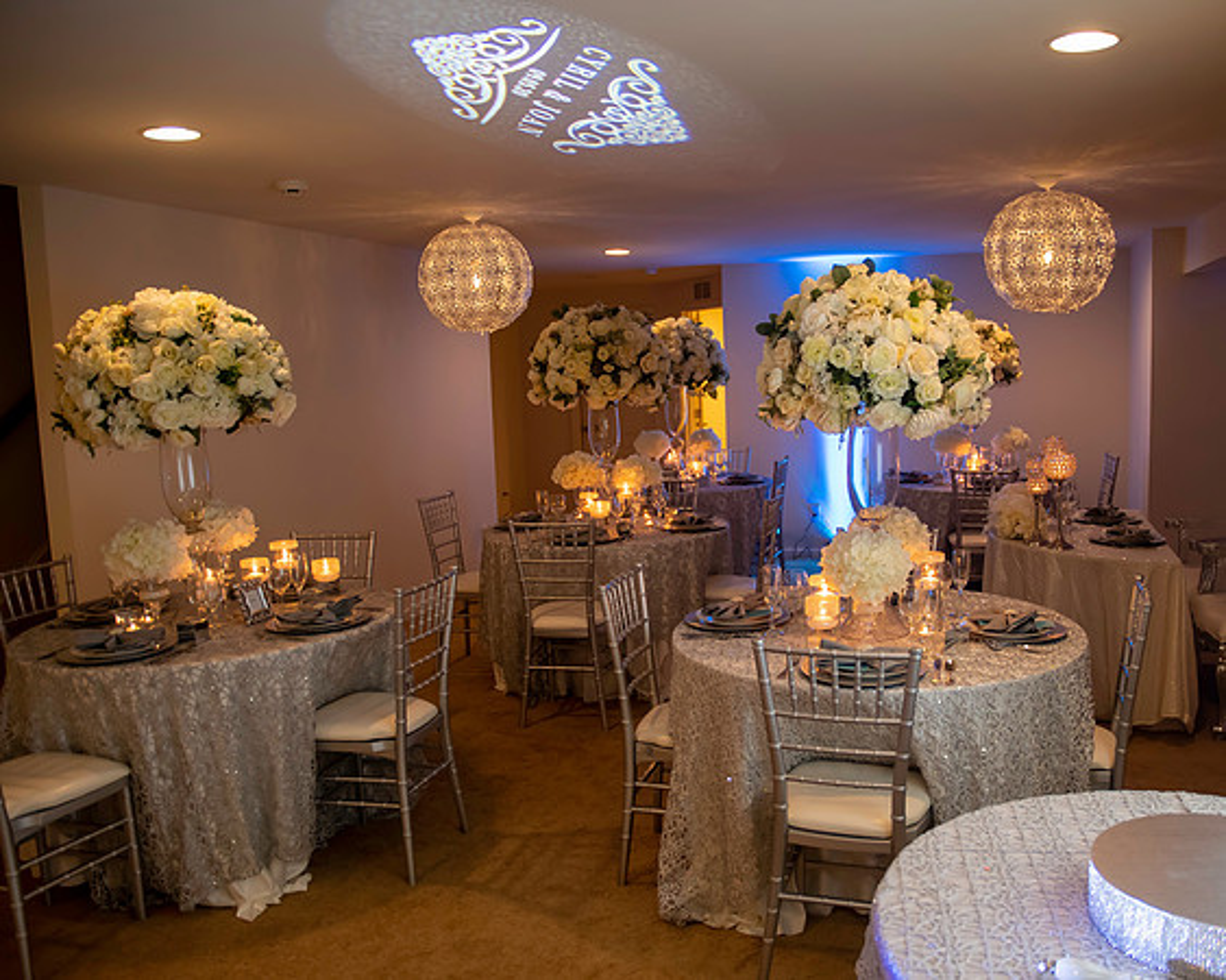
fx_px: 1020
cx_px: 726
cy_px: 510
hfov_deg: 61.6
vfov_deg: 51.3
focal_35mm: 28
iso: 900
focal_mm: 16
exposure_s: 1/60
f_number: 2.8
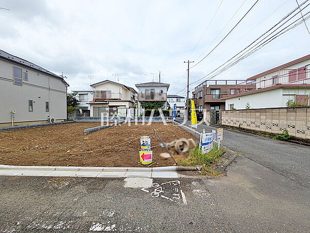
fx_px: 125
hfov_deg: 102.1
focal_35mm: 14
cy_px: 116
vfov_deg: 85.7
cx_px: 155
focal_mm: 1.83
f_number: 2.2
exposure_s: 1/2137
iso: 51
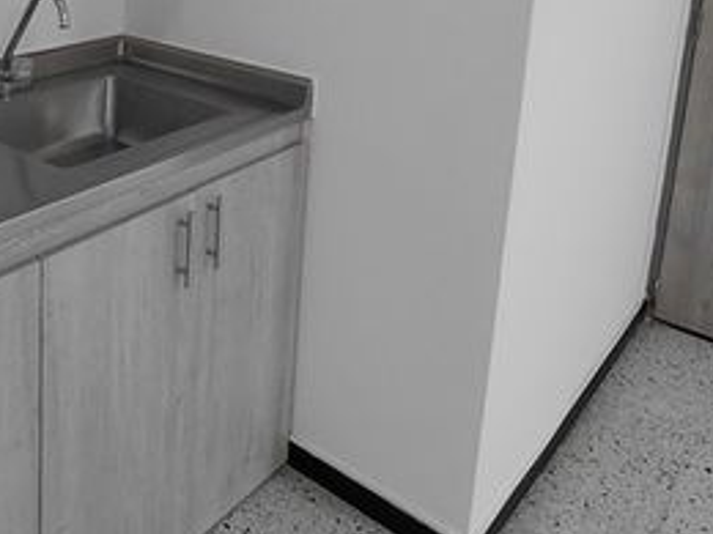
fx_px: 844
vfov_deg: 32.7
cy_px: 19
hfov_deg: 43.9
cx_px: 155
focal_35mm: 41
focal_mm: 1.64
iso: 64
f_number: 2.2
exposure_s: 1/60
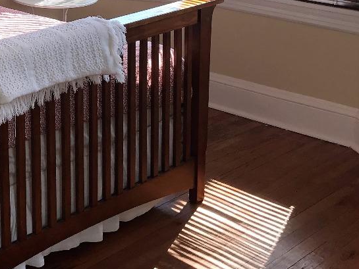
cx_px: 34
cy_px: -37
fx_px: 768
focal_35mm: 74
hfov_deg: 25.5
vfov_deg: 19.0
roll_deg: +1.0
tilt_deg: -10.0
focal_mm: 3.99
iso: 20
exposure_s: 1/64
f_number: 1.8
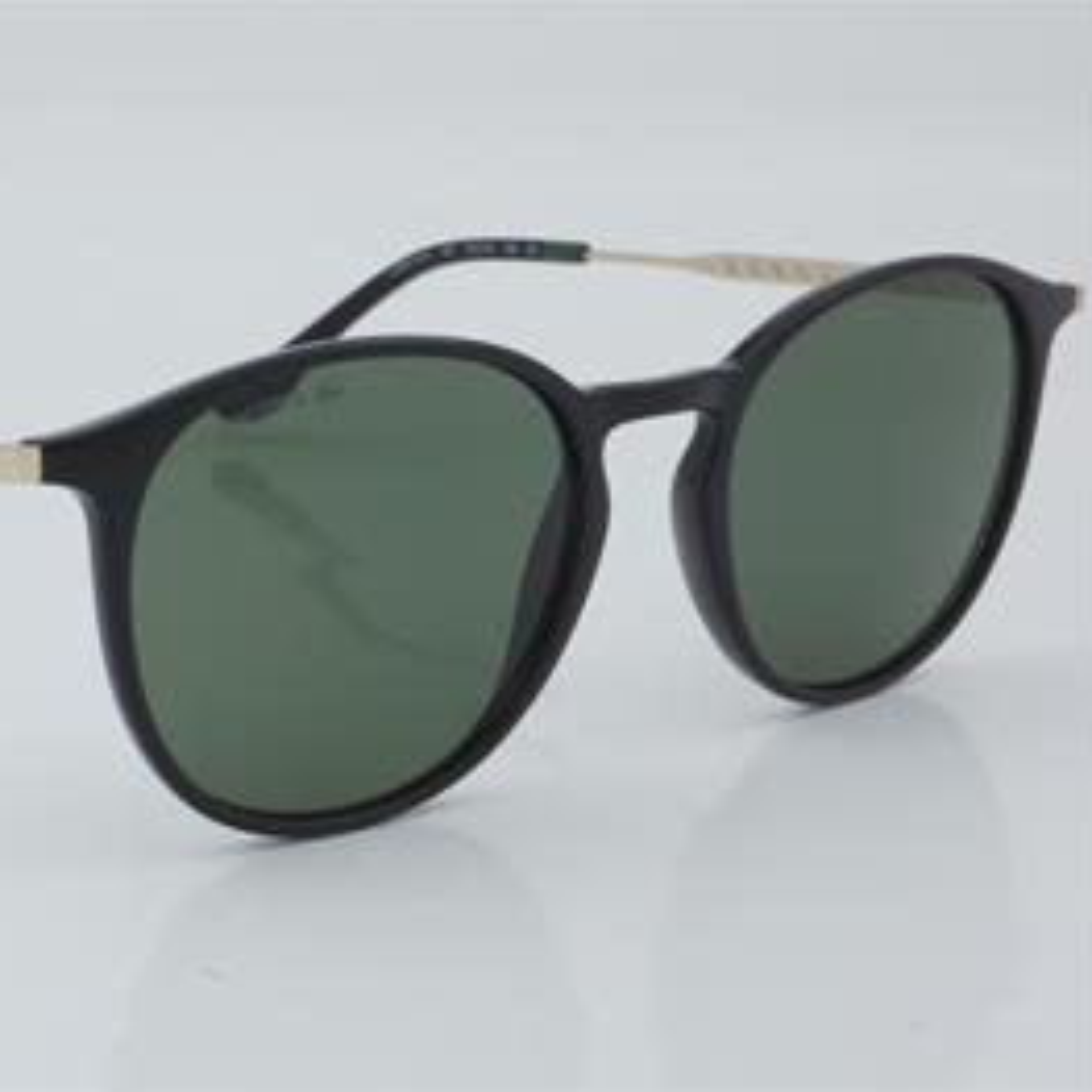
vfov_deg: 17.9
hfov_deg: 17.8
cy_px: 544
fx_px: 3462
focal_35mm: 97
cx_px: 278
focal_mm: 50
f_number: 29
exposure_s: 1/4
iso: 100
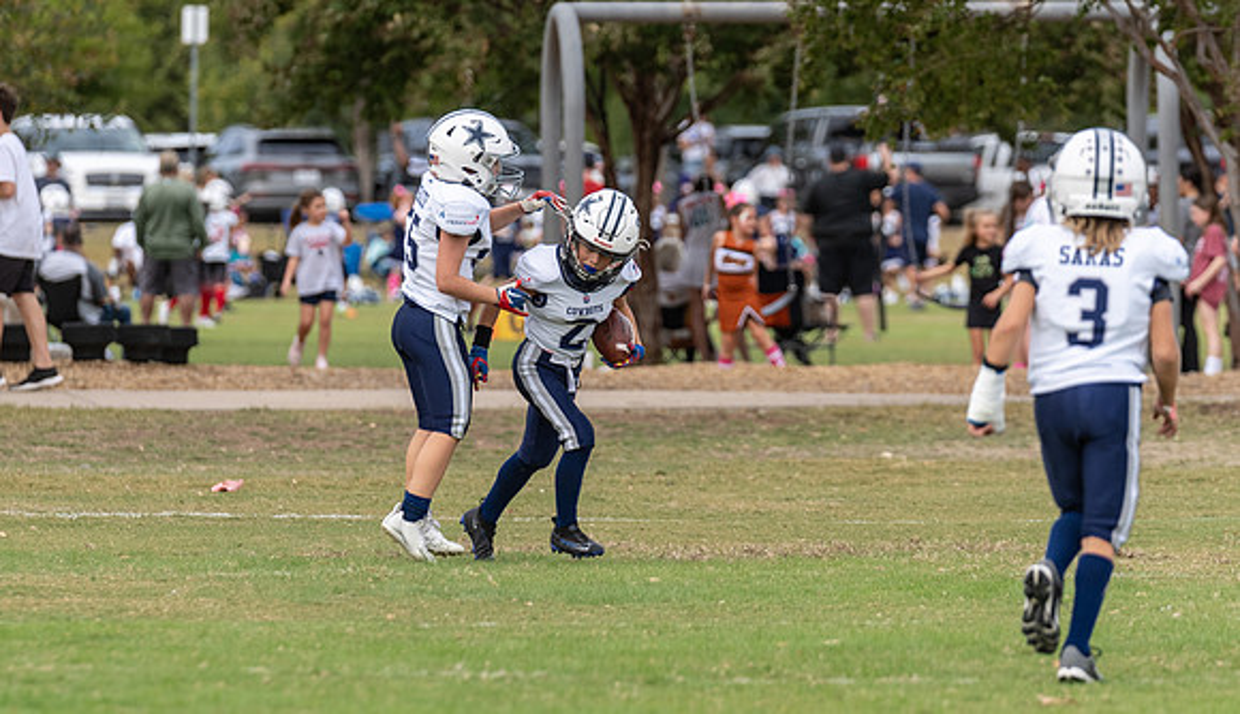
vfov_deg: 3.3
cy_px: 328
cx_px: 514
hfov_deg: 5.8
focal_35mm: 373
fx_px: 12342
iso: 200
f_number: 3.5
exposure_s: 1/1250
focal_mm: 200
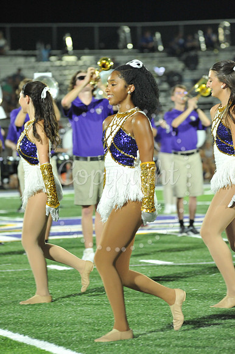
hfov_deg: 6.9
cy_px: 177
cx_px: 118
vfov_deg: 10.3
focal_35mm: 200
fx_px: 1961
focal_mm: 200
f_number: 5.6
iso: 4000
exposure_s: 1/250
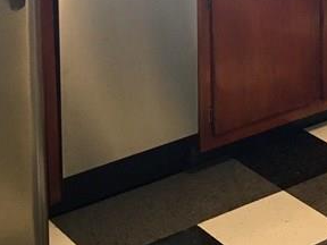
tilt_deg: -8.5
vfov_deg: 13.3
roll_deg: -0.5
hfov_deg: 18.2
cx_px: 379
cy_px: -153
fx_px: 973
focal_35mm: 103
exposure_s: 1/30
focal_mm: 4.15
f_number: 2.2
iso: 125
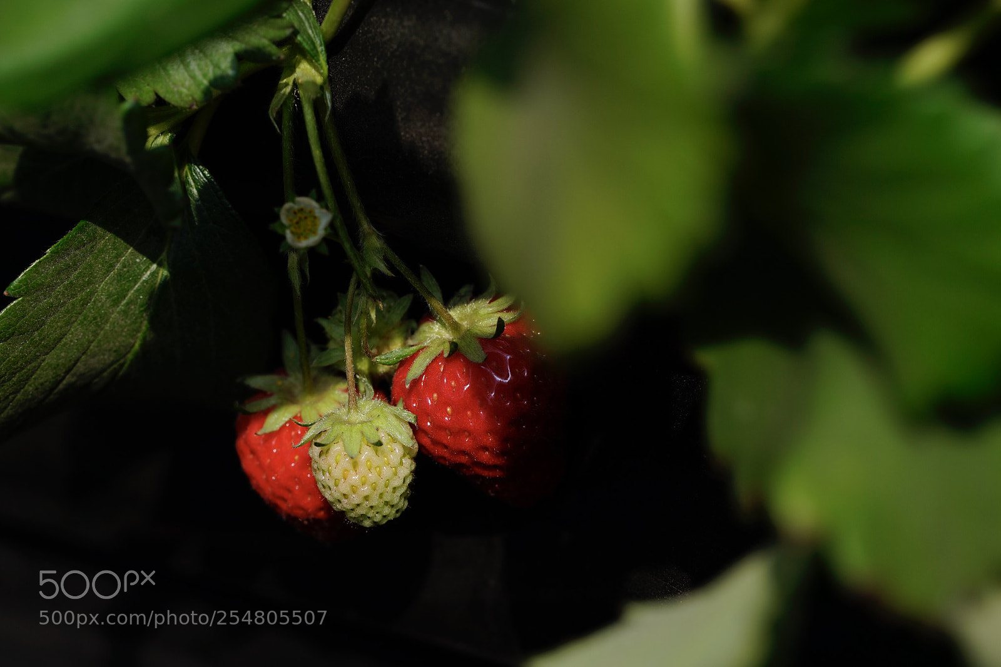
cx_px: 500
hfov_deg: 20.4
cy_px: 334
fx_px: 2780
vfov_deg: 13.7
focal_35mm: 100
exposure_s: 1/800
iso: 100
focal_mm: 100
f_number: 7.1
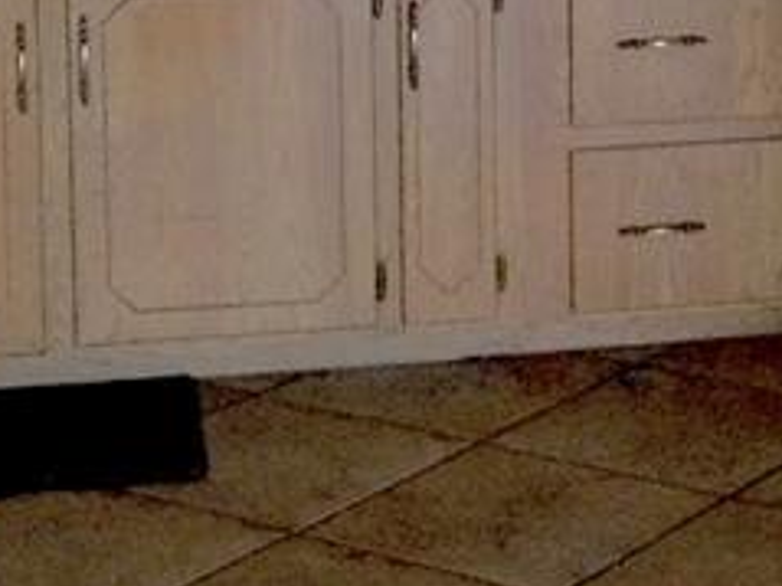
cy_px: -137
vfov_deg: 10.9
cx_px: 582
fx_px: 3003
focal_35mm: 133
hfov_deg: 14.8
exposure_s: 1/15
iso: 200
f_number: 2.4
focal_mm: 3.3
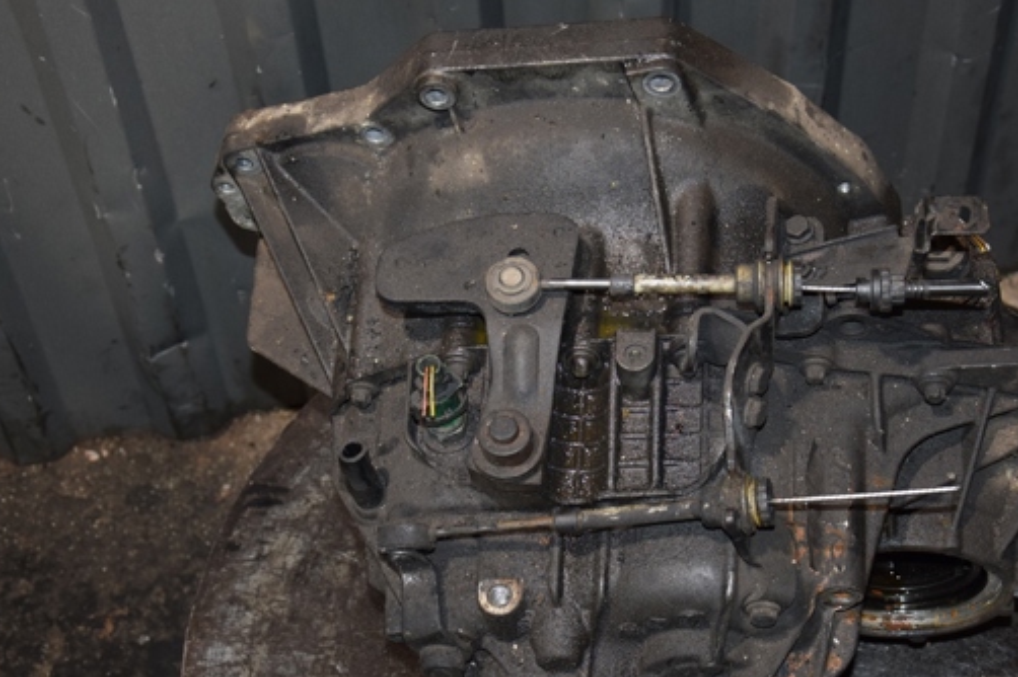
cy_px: 397
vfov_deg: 20.9
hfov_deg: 31.0
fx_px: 1837
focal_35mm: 65
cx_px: 554
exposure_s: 1/60
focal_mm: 34
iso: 800
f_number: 5
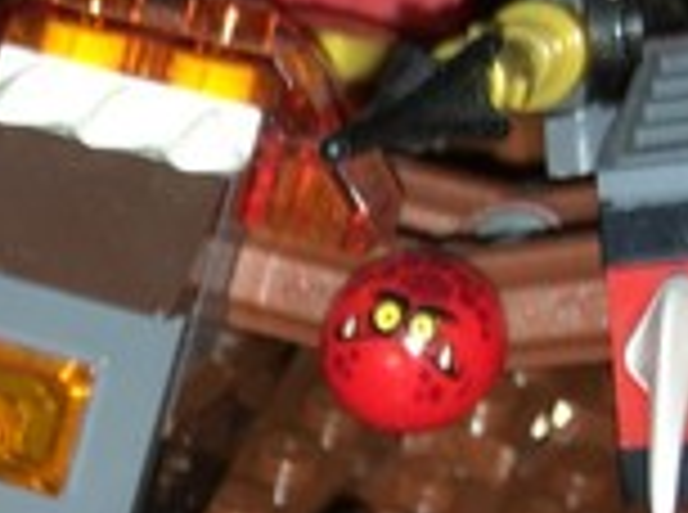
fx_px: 3391
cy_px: 898
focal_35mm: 171
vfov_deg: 8.4
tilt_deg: -41.2
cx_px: -652
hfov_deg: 10.7
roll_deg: -3.0
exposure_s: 1/21
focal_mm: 4.15
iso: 25
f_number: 2.2
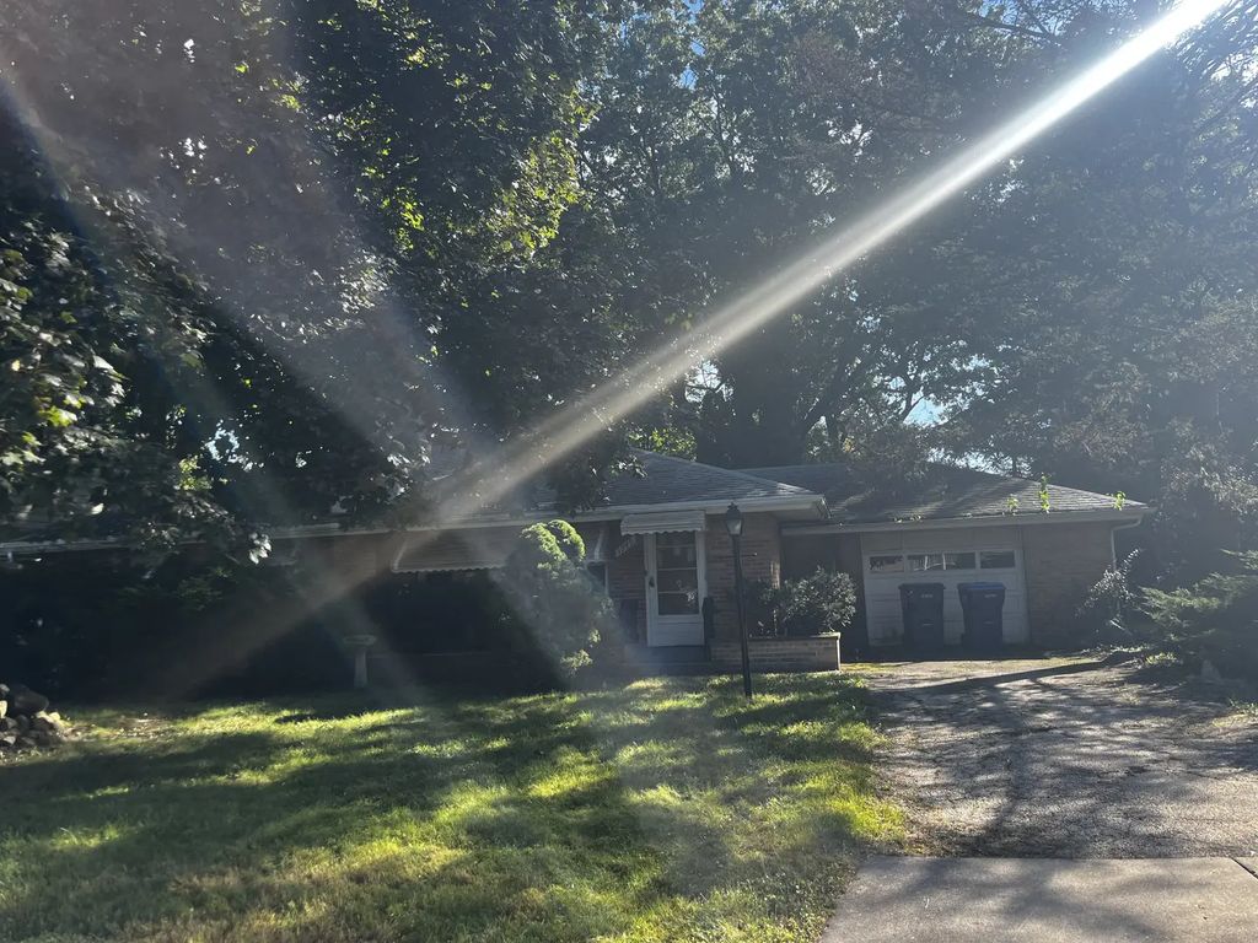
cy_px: 472
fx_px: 945
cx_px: 629
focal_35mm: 26
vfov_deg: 53.1
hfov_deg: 67.3
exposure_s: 1/1028
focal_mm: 5.1
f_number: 1.6
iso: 50
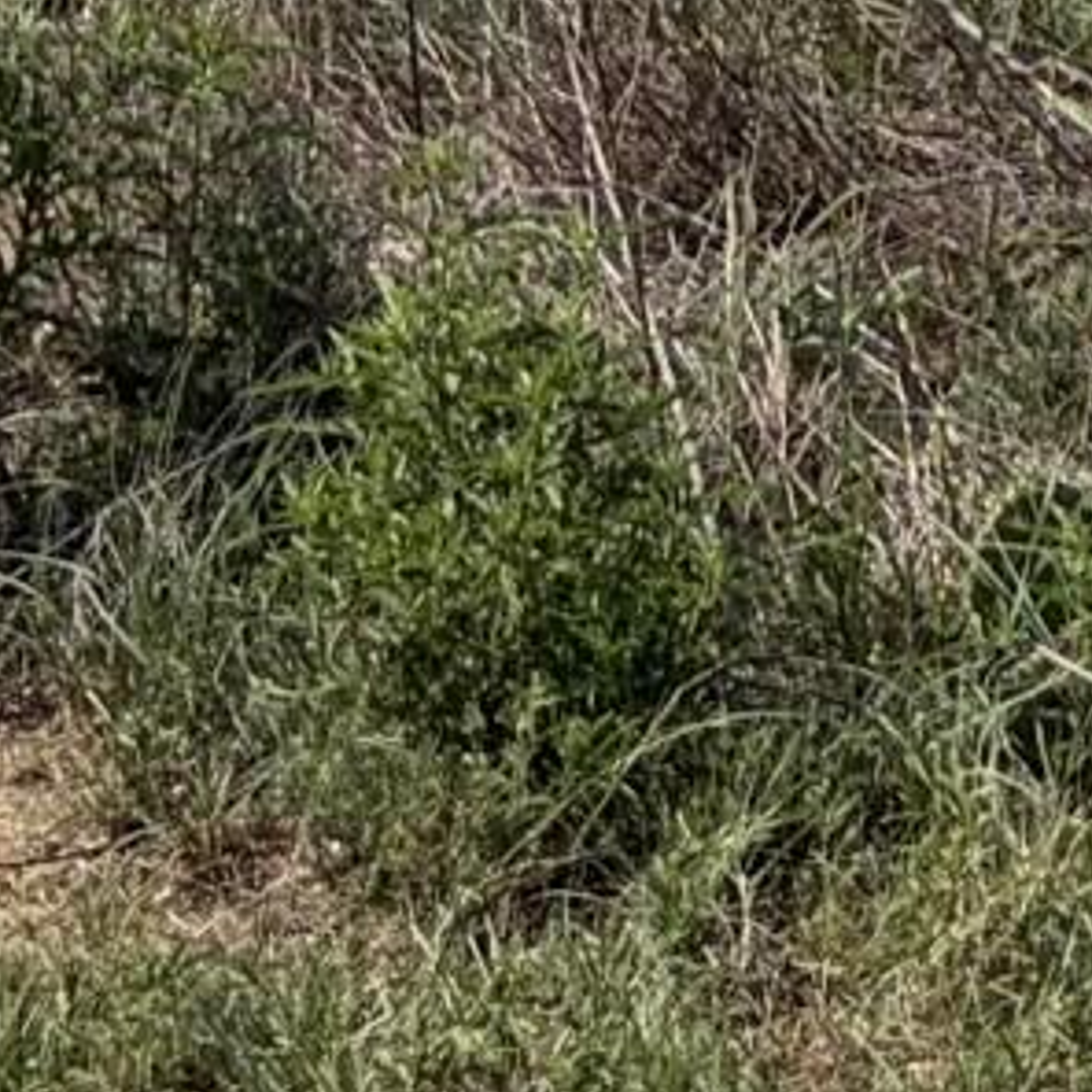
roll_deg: +1.9
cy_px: -2527
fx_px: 8316
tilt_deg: +3.4
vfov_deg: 6.6
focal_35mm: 233
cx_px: 1712
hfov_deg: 7.4
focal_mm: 5.96
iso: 50
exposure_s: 1/5814
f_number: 1.6
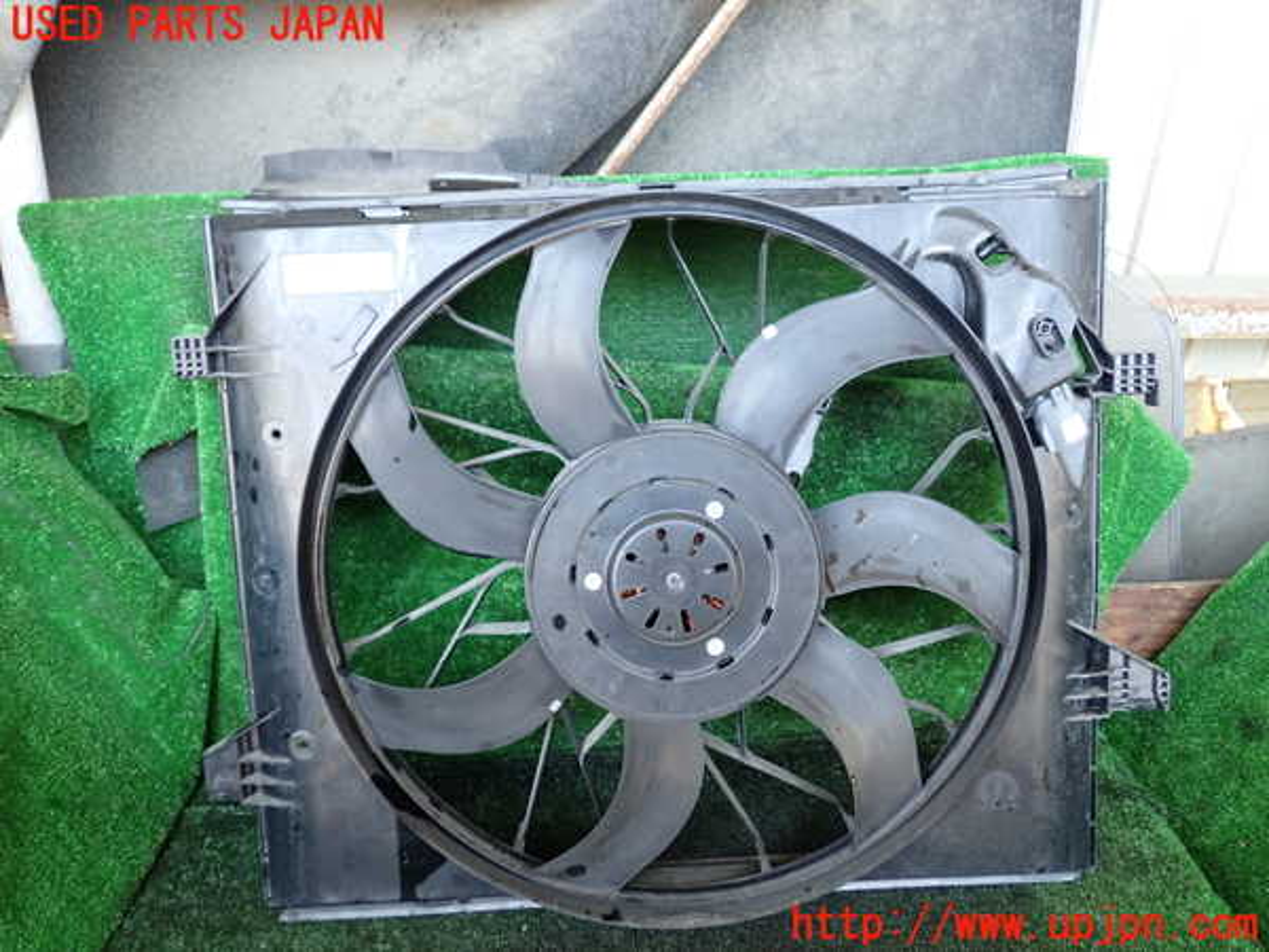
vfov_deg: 46.8
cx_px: 634
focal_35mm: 30
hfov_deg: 60.0
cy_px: 476
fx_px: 1100
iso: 200
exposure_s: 1/30
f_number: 2.3
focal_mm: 5.4
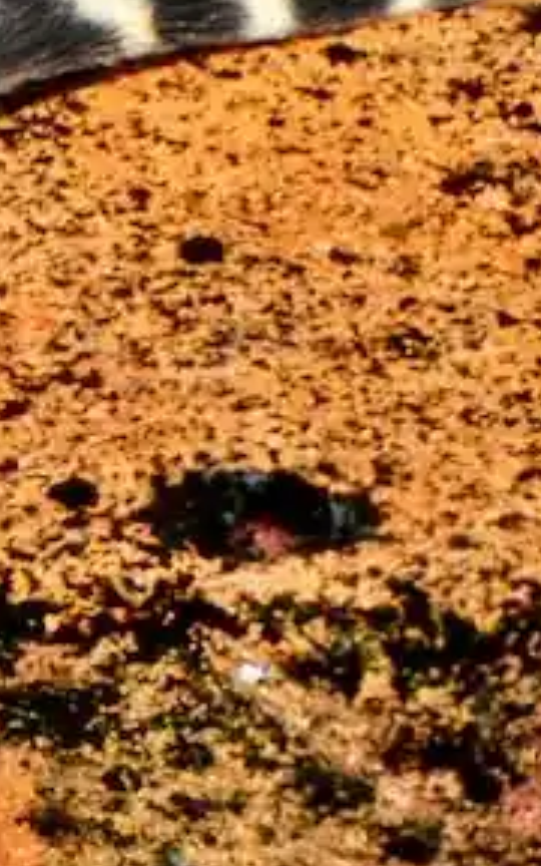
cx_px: -439
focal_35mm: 557
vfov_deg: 3.8
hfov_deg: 2.4
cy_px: 20
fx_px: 13134
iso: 1250
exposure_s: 1/200
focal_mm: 105
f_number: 36
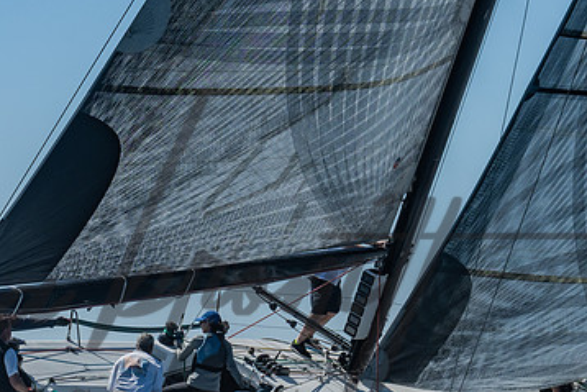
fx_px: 4110
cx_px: 39
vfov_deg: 5.5
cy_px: 317
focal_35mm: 252
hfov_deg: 8.1
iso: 160
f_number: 6.3
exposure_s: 1/1250
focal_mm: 81
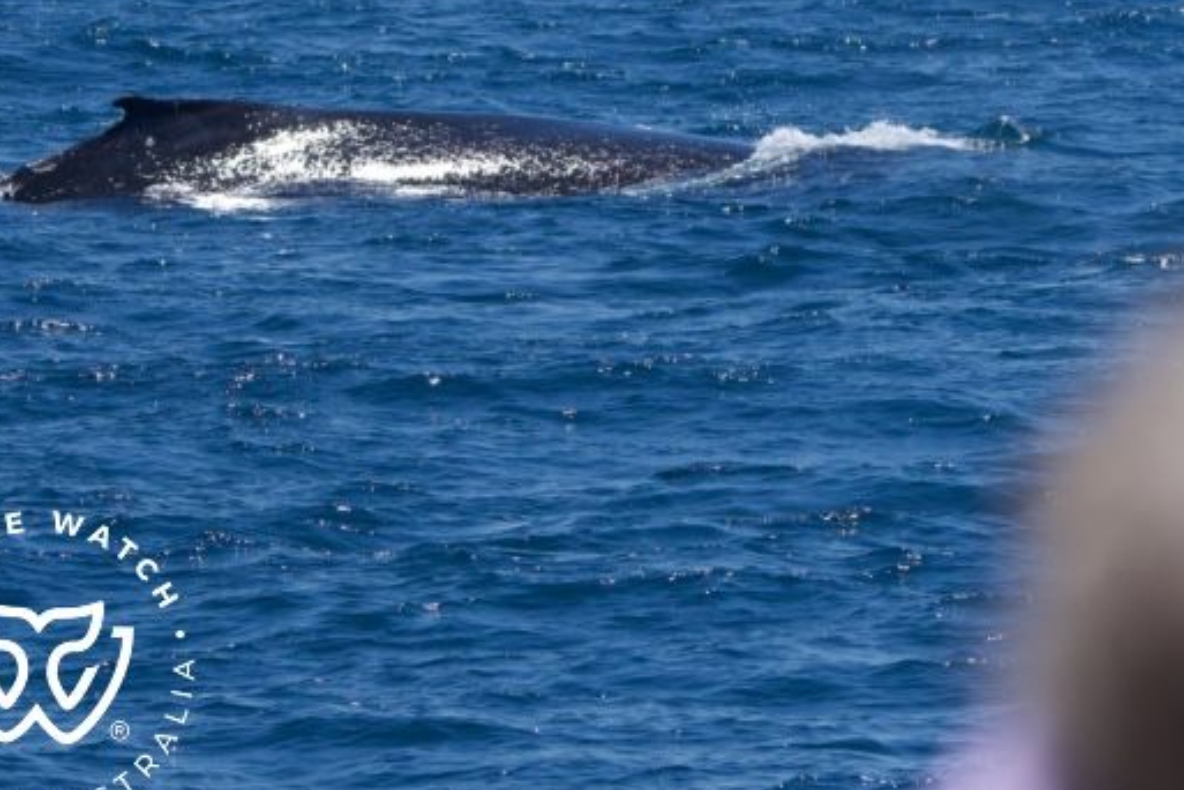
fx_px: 10261
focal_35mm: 312
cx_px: 799
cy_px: 221
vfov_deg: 4.4
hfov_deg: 6.6
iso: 800
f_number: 8
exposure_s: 1/3200
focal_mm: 200
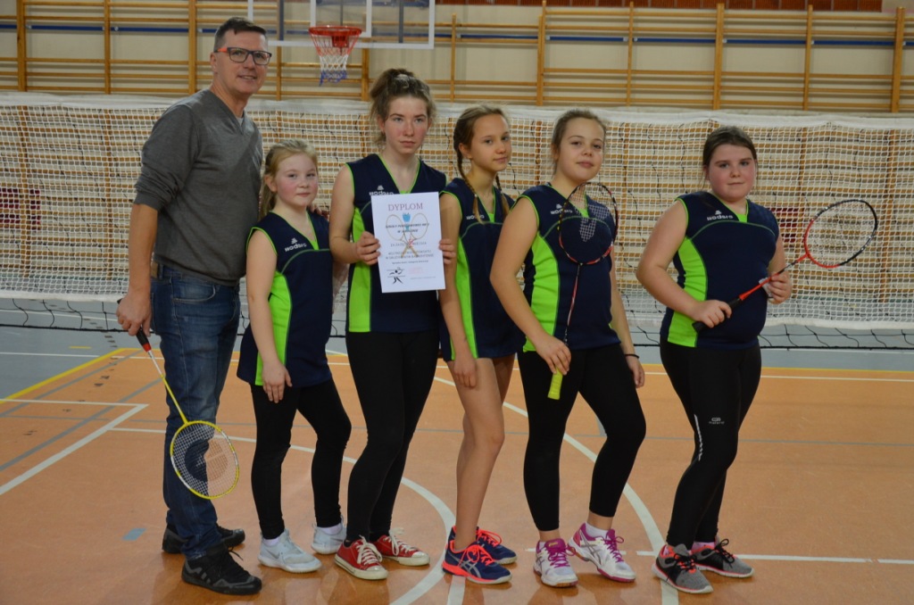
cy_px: 302
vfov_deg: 26.4
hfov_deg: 39.0
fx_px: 1292
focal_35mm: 51
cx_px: 457
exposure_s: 1/50
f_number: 4.2
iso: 800
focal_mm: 34
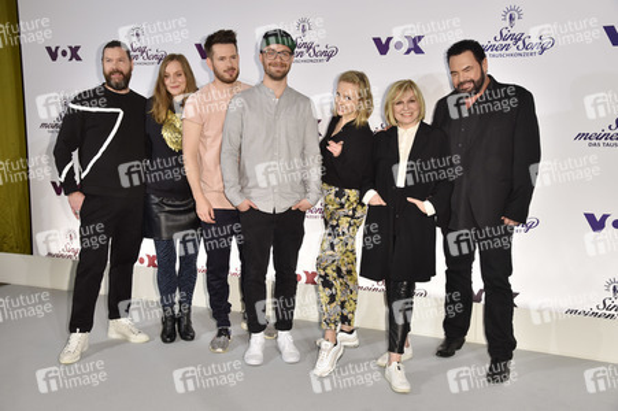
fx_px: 652
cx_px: 309
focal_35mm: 38
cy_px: 206
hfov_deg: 50.7
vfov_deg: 35.0
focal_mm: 38
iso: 1000
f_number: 6.3
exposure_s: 1/160
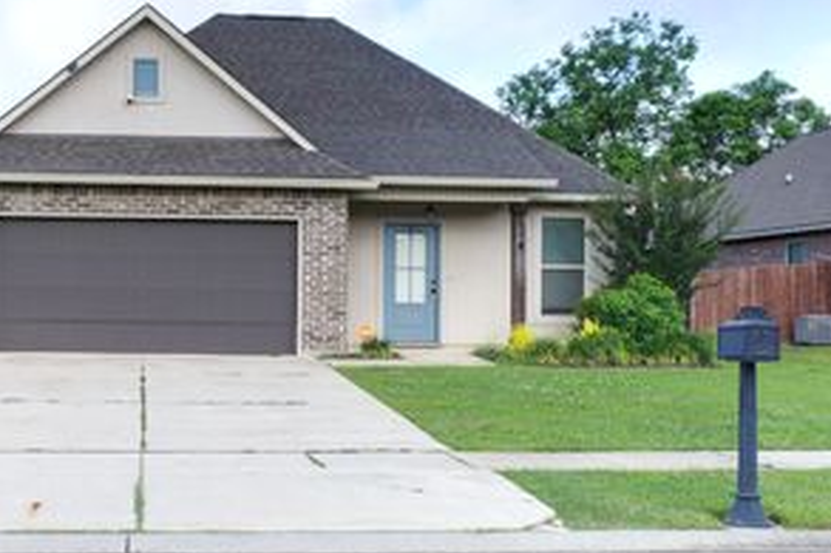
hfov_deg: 47.2
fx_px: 946
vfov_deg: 32.6
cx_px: 338
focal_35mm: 41
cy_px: 245
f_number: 5
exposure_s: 1/320
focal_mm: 24
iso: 100
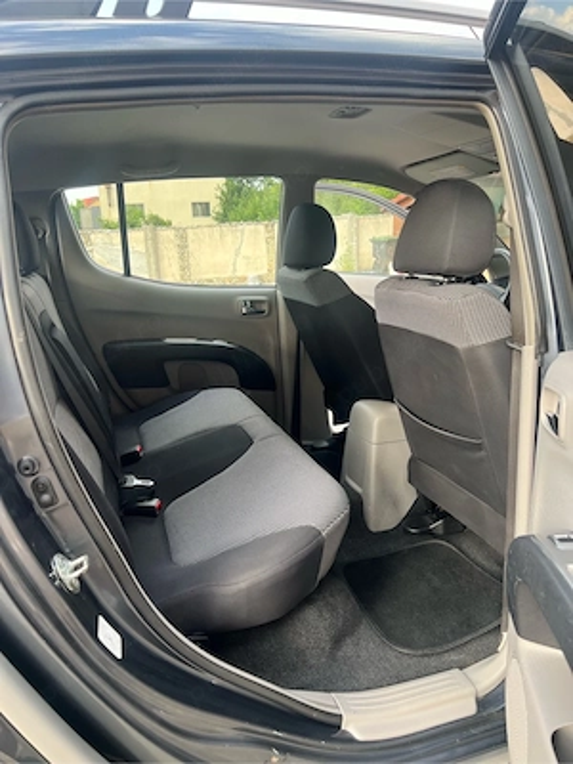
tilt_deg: -15.6
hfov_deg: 53.1
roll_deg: +3.3
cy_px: 382
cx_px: 286
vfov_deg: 67.3
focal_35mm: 26
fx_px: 574
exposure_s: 1/161
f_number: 1.5
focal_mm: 5.7
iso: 50
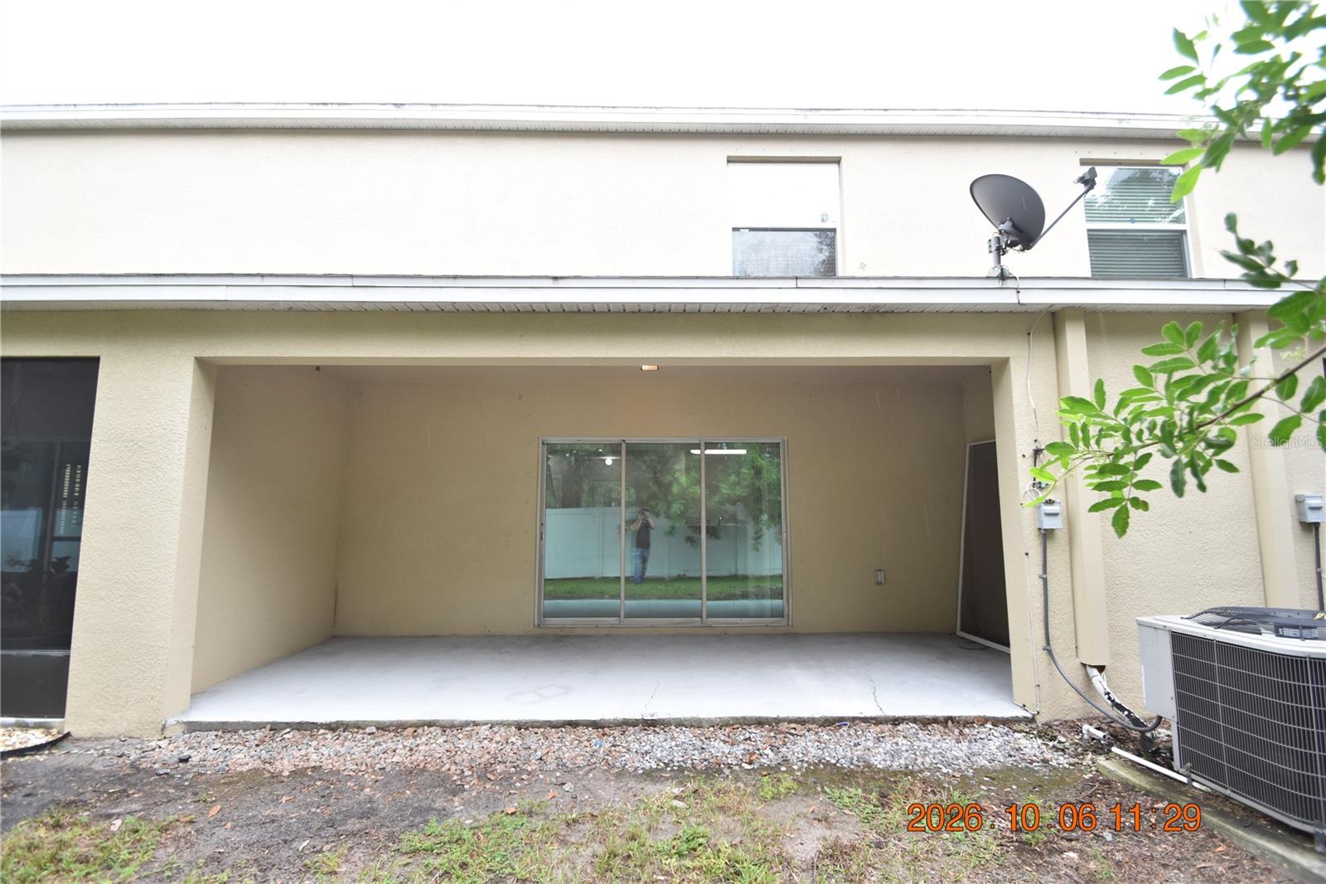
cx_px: 663
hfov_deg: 100.4
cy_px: 442
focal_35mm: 15
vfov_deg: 77.3
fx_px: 552
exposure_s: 1/125
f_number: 5.6
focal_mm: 10
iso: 400
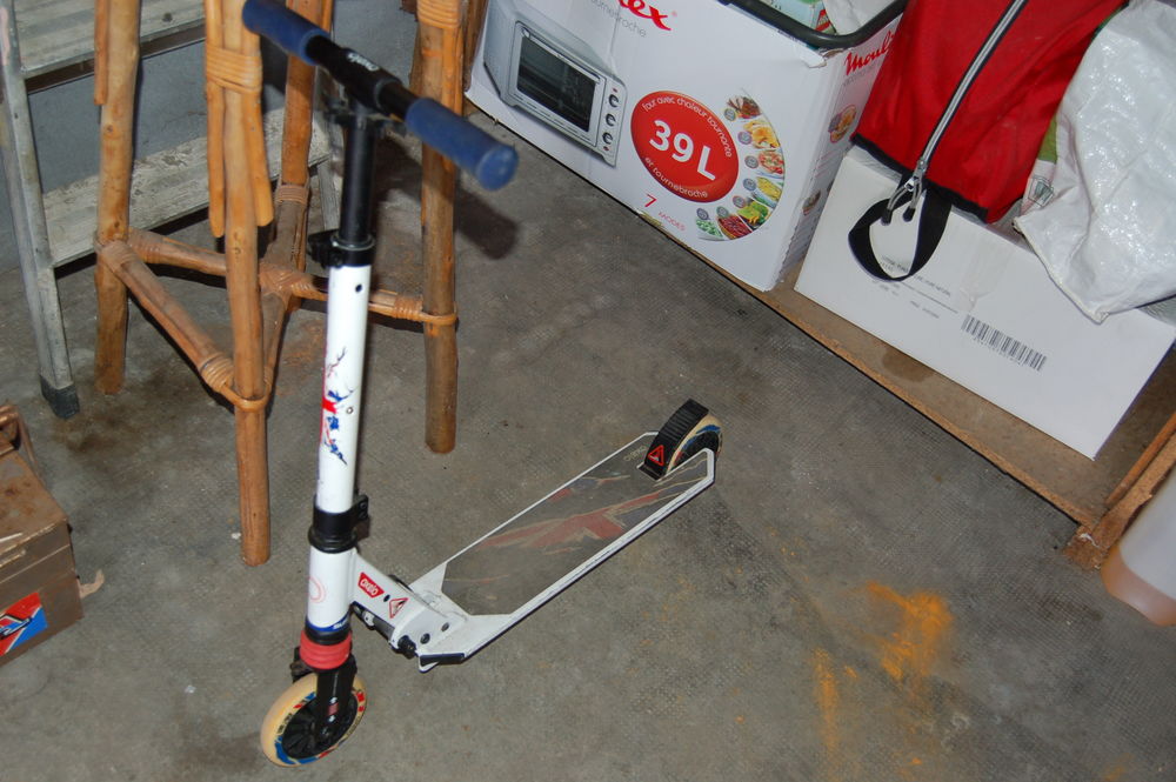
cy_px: 391
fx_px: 1273
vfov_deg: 34.2
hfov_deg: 49.6
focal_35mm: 39
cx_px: 588
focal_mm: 26
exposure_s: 1/60
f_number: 4
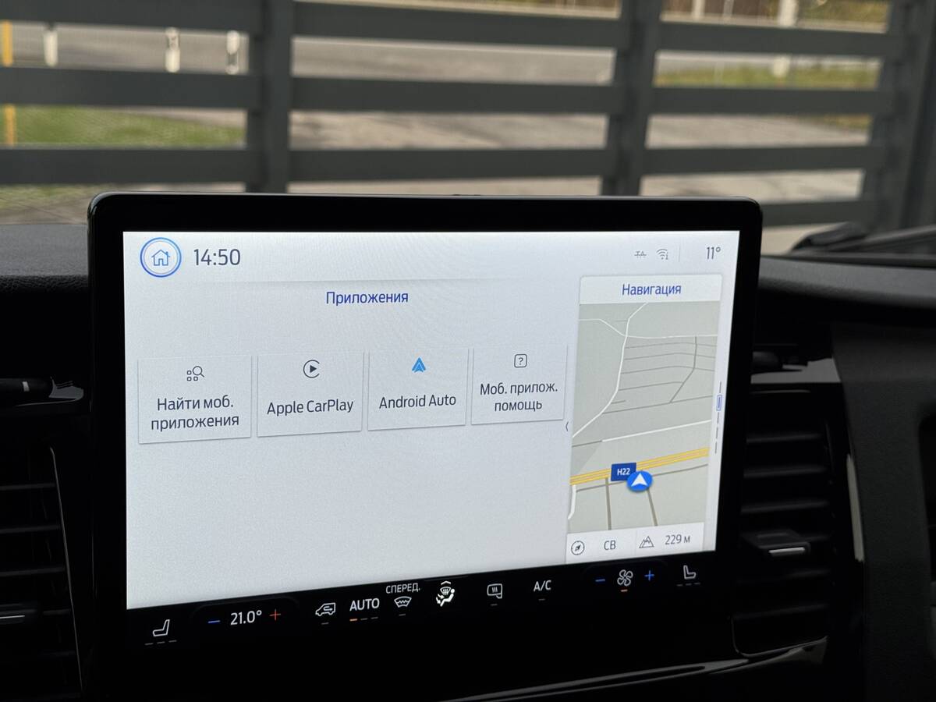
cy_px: 351
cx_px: 468
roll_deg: -4.8
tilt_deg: -15.1
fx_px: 1298
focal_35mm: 48
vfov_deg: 30.3
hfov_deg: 39.7
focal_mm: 6.76
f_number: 1.78
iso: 64
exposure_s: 1/514
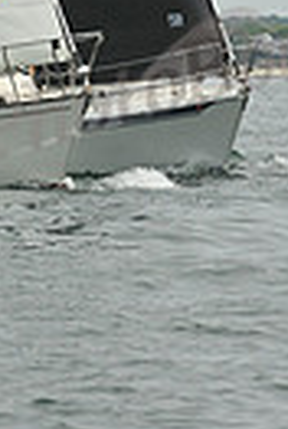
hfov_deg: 1.6
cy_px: -380
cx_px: -191
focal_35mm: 884
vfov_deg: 2.3
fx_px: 10552
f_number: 13
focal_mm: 200
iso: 320
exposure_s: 1/800
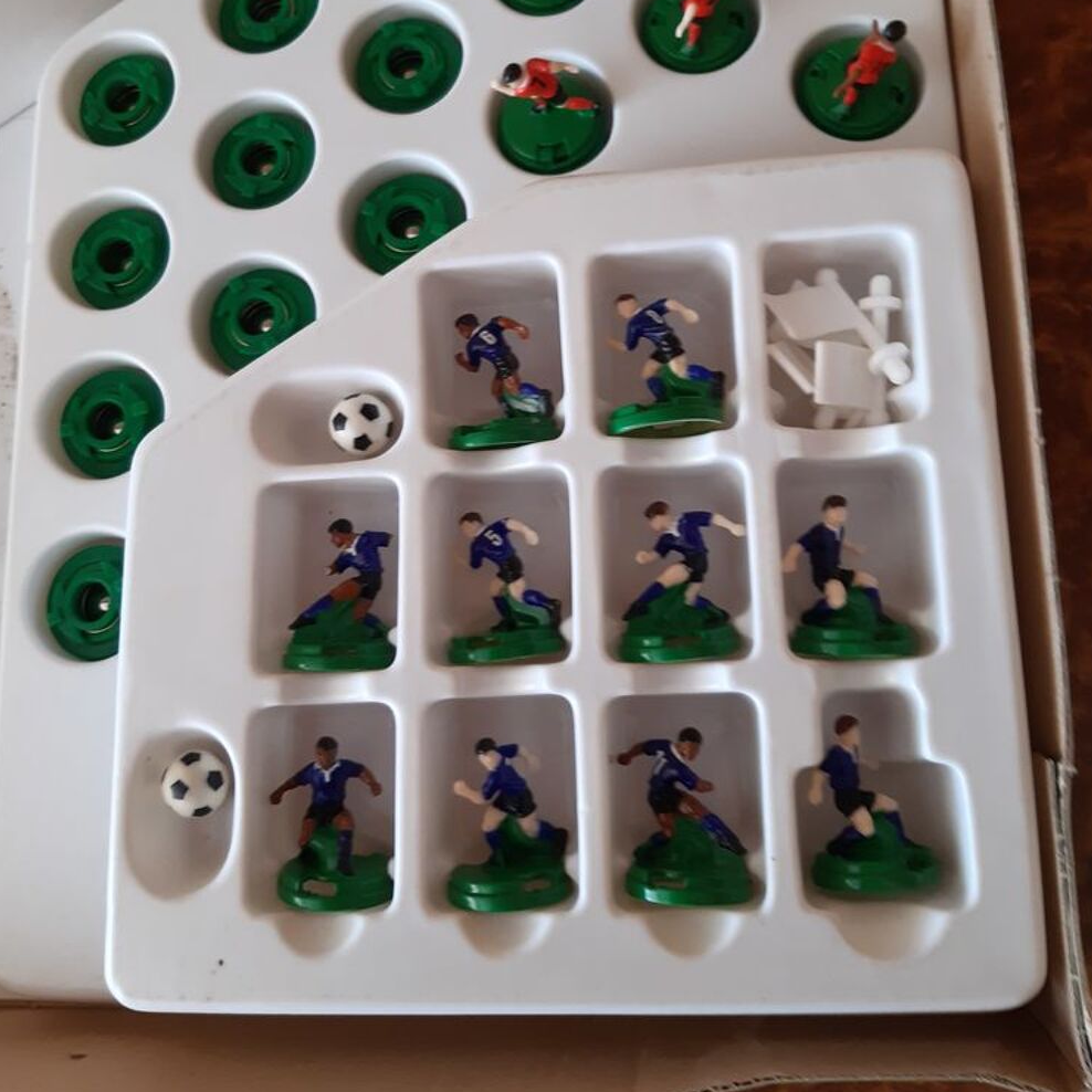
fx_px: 1106
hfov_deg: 52.5
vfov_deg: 52.0
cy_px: 418
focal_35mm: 31
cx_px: 547
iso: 100
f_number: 1.7
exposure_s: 1/50
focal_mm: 3.92
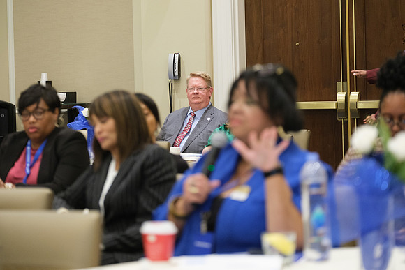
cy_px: 135
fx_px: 1598
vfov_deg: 9.7
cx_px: 202
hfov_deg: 14.4
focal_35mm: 142
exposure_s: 1/160
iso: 3200
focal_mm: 94.5
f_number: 2.8
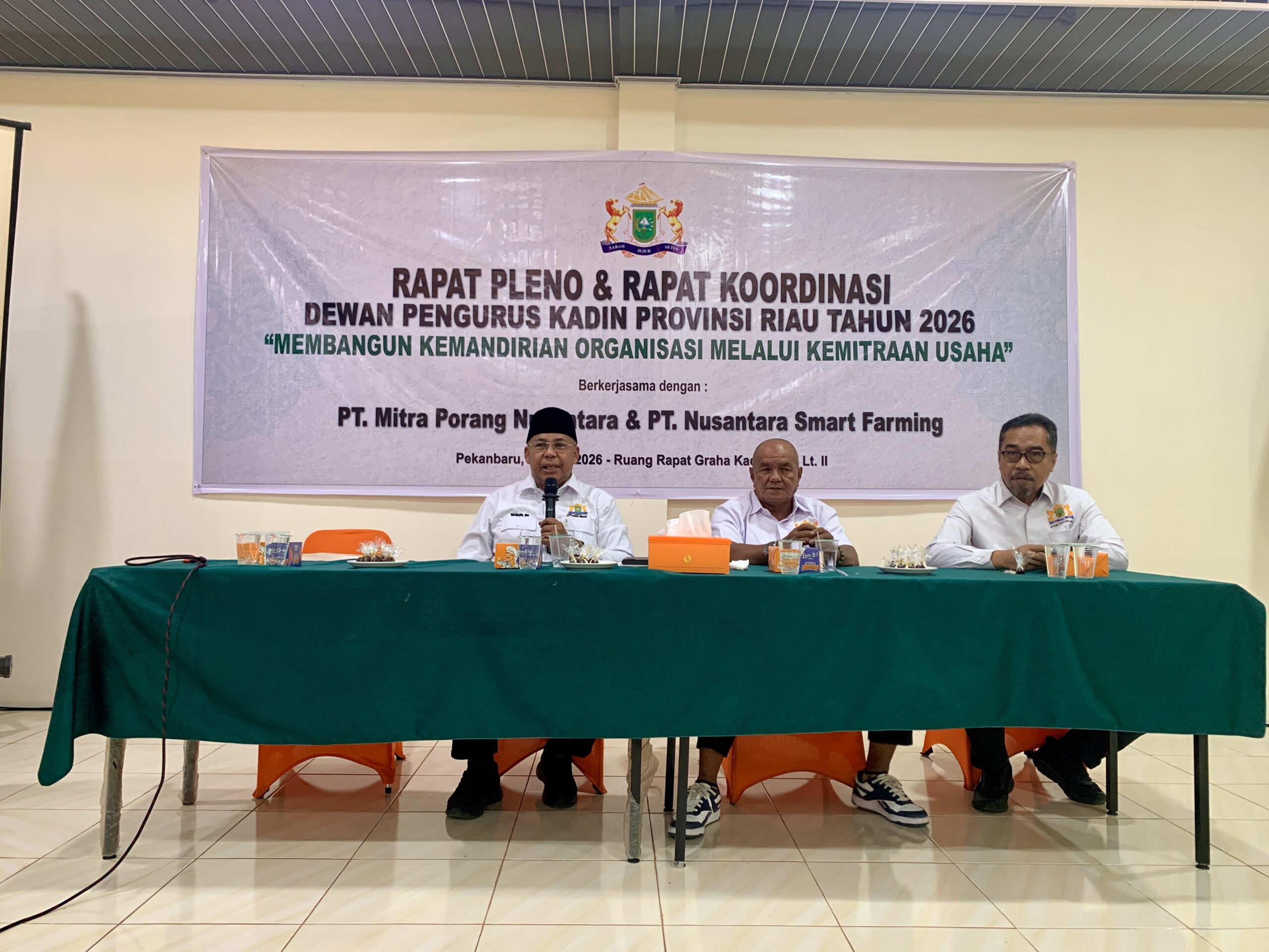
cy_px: 476
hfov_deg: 67.3
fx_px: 953
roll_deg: -0.2
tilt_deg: +1.5
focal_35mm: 26
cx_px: 634
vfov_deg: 53.1
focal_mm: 4.25
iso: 100
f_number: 1.8
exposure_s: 1/50
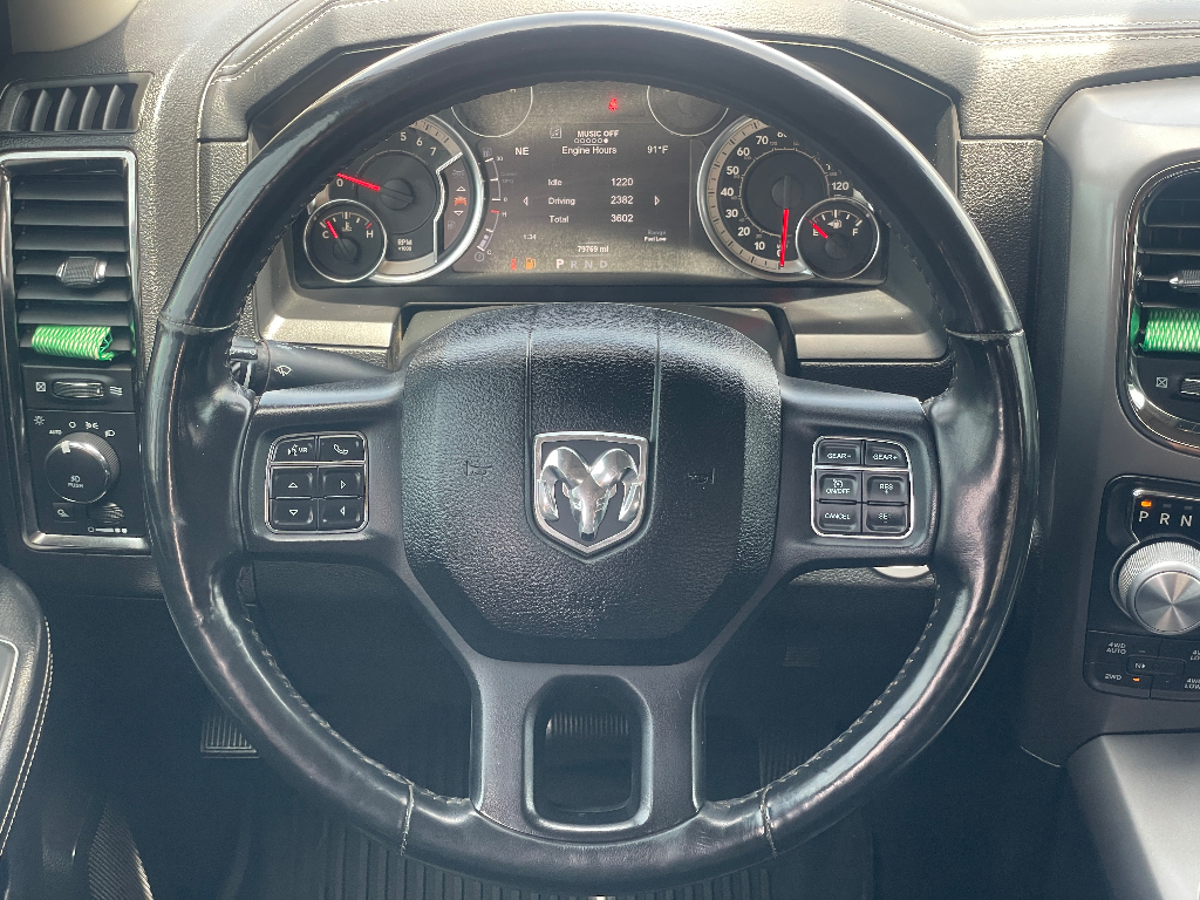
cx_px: 600
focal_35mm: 52
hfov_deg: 36.8
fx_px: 1803
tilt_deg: -33.2
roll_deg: +0.2
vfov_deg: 28.0
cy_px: 450
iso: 100
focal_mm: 6
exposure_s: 1/99
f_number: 2
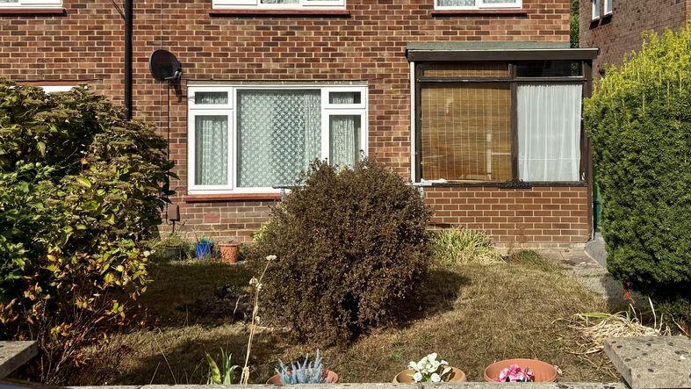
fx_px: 623
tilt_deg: -0.5
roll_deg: +0.8
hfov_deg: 57.8
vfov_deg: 33.4
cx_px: 394
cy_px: 63
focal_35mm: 34
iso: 80
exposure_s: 1/5814
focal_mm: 6.76
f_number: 1.78
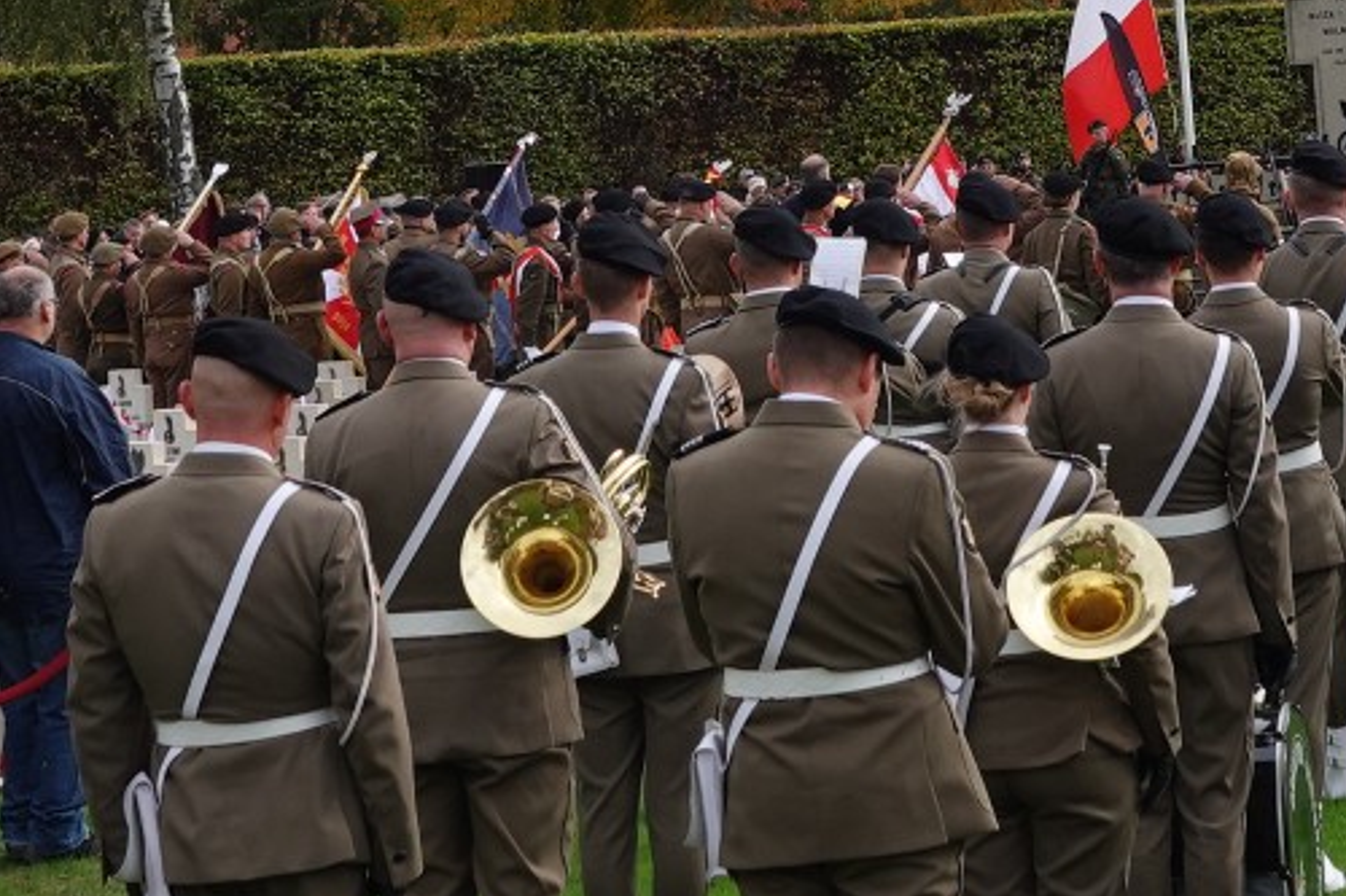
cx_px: 800
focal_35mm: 120
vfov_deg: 11.1
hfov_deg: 17.1
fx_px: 4485
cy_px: -253
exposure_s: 1/400
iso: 100
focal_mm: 13.7
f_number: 4
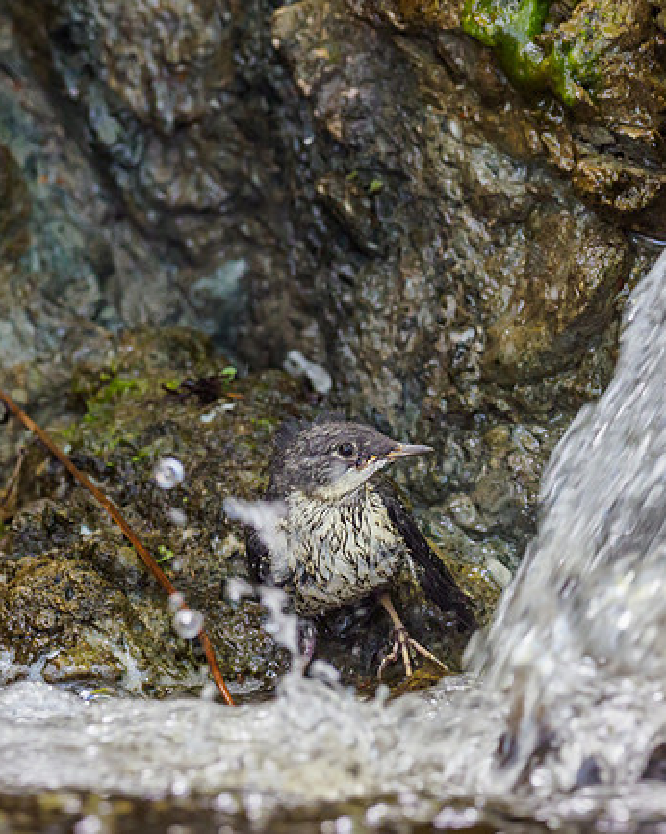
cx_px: 331
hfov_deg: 1.6
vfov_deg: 2.0
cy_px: 508
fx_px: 23596
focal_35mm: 957
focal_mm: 300
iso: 1600
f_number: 4.5
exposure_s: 1/320
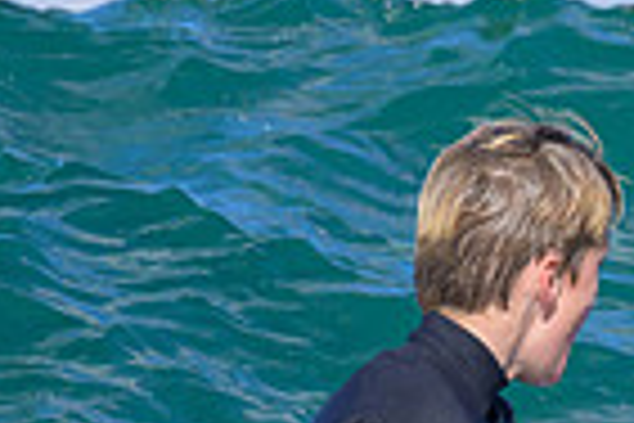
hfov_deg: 0.8
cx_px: 1058
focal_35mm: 2598
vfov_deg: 0.5
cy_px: 641
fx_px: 45750
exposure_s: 1/2000
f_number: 8
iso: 800
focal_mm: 560
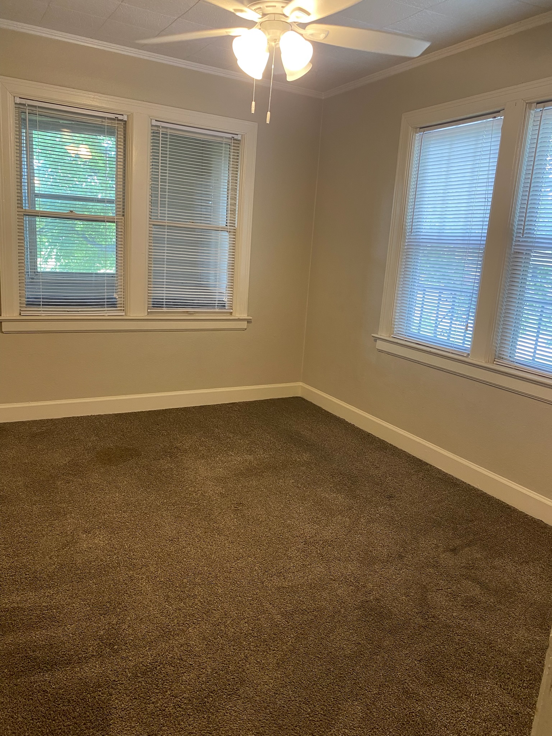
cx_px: 276
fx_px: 553
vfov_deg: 67.3
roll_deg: -4.1
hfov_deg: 53.1
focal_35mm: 26
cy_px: 368
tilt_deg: -13.1
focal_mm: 4.25
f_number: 1.8
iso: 160
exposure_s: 1/60
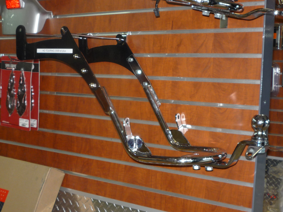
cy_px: 106
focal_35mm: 51
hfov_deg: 37.5
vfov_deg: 28.6
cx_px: 142
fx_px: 417
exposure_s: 1/30
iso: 100
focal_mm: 5.2
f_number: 3.3
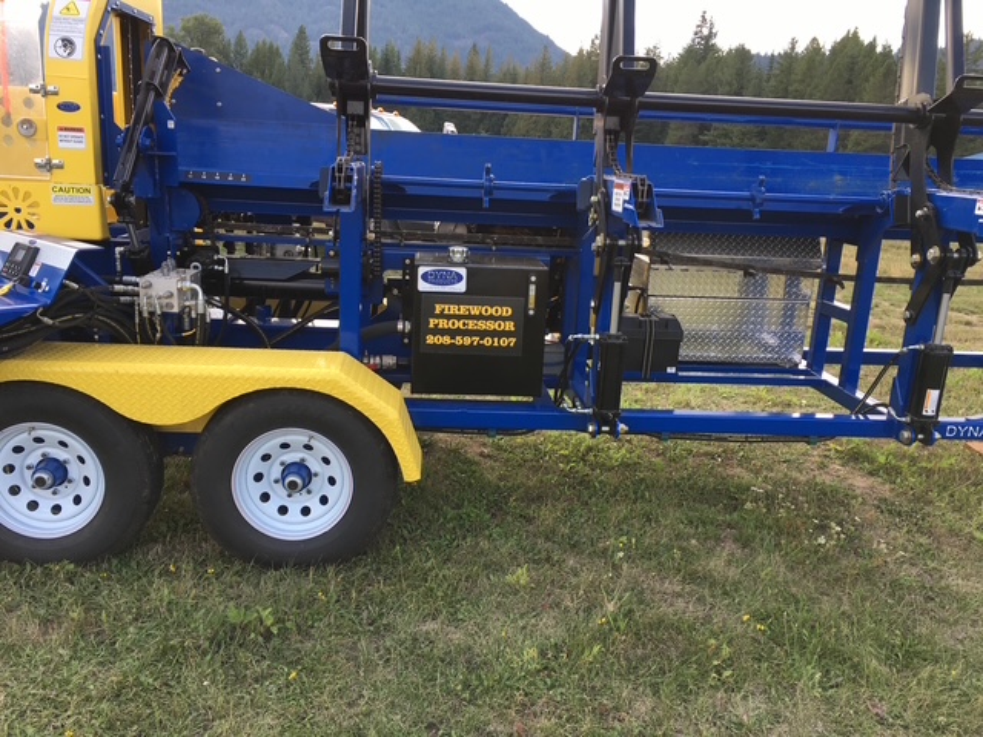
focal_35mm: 29
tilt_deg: -12.8
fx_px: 824
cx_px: 492
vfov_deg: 48.2
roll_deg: -4.6
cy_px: 368
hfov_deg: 61.7
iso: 25
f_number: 2.2
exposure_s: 1/183
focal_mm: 4.15
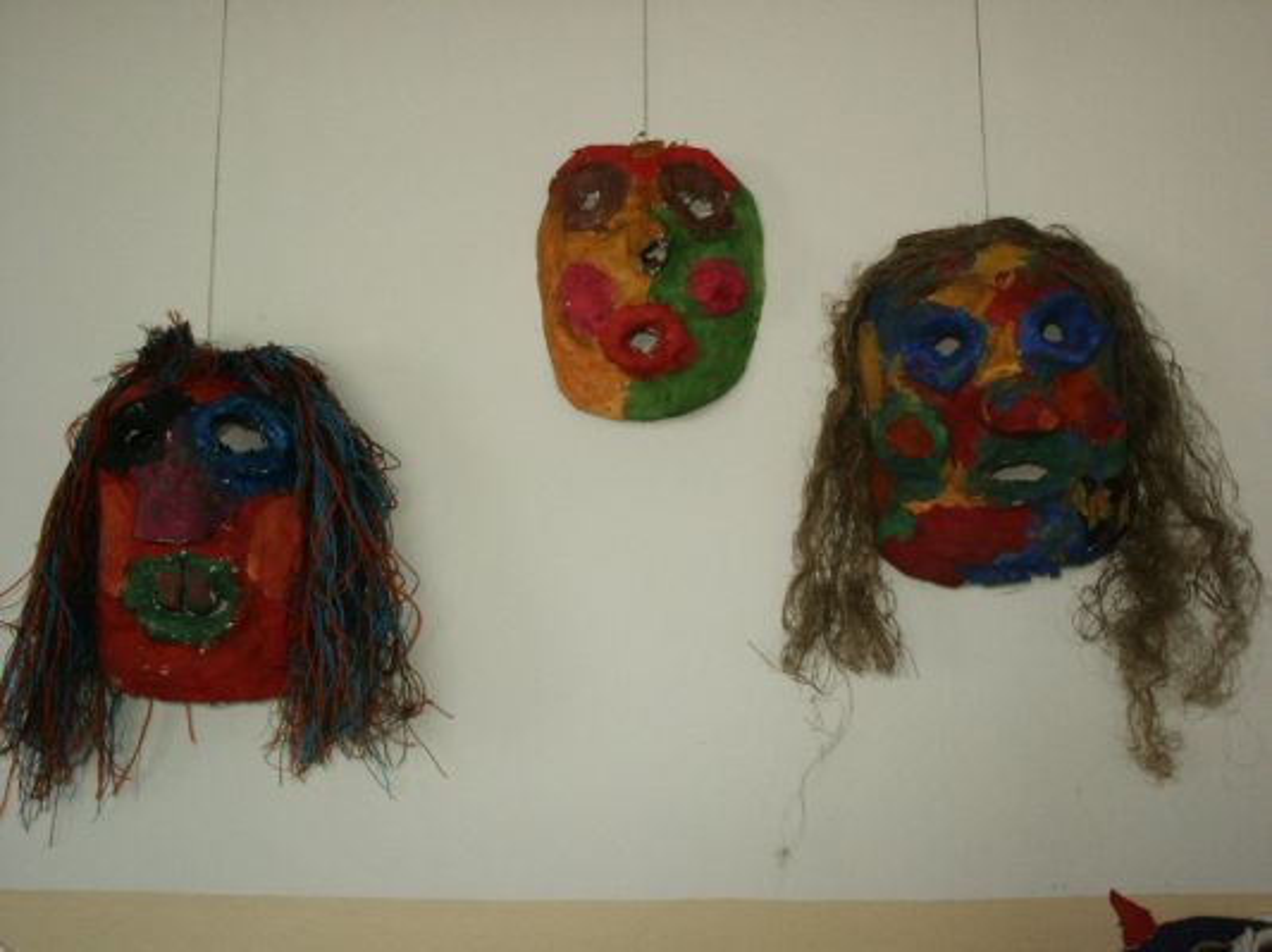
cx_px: 636
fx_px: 1285
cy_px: 476
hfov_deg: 52.7
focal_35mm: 35
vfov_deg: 40.7
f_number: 6.7
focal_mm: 7.18
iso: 200
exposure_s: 1/60
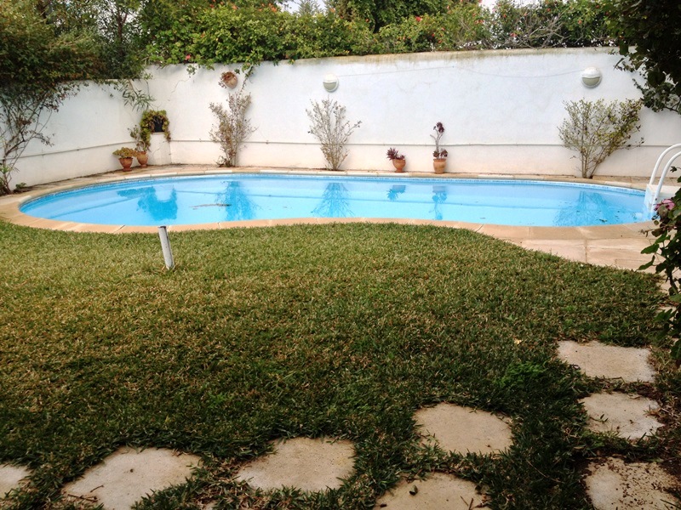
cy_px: 255
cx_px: 340
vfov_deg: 40.7
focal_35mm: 35
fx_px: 689
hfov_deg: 52.6
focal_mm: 4.28
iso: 50
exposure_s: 1/620
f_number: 2.4
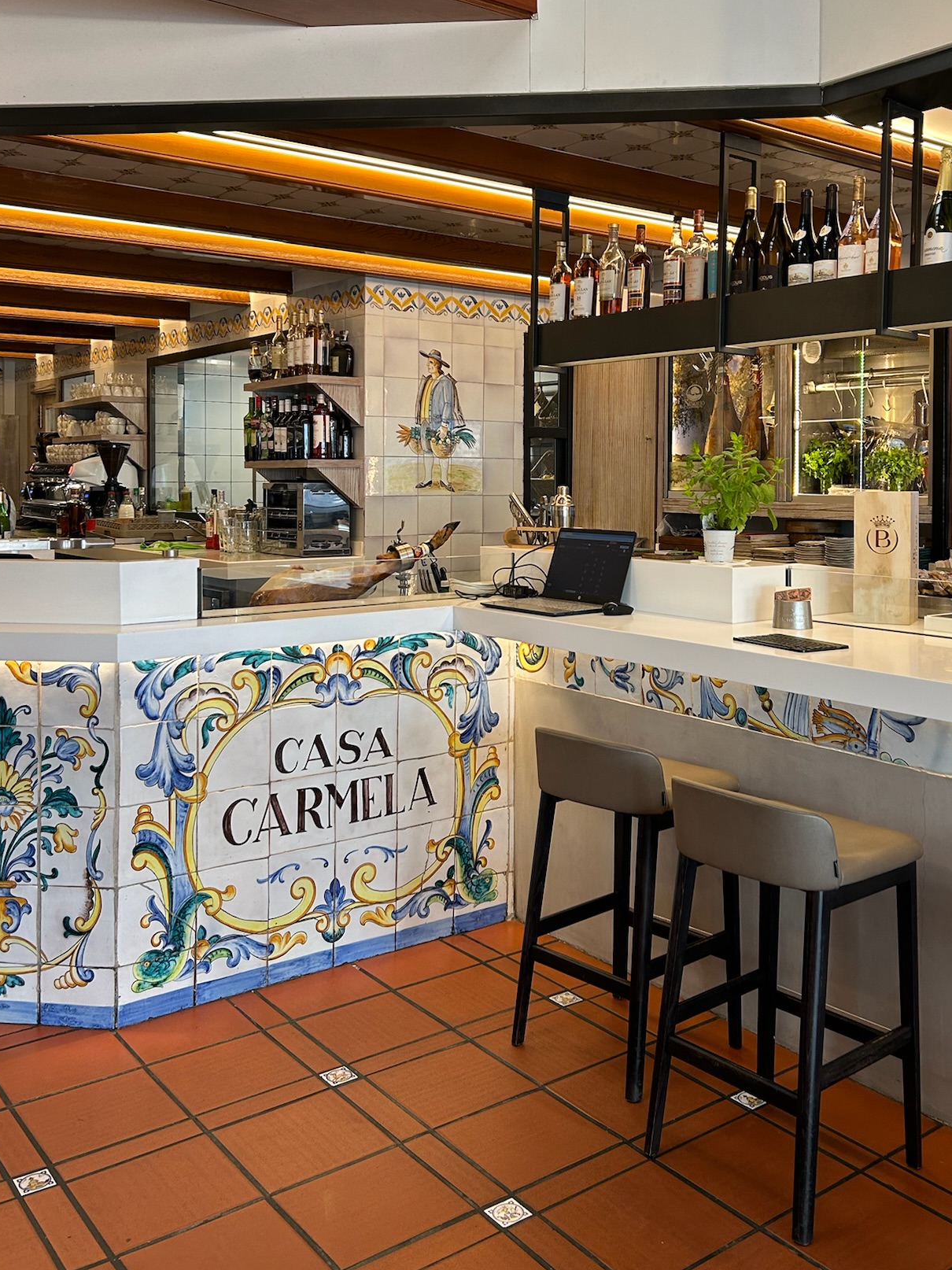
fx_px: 1210
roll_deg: +0.0
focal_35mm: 33
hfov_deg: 42.7
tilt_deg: -1.5
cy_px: 477
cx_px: 581
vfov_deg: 54.7
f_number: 1.5
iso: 80
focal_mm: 5.7
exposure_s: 1/100
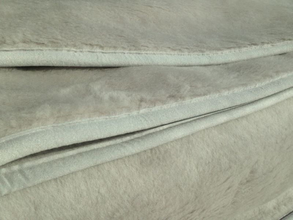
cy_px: 110
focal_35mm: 33
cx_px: 146
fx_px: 279
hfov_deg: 55.4
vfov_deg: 42.9
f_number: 2.4
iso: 50
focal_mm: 4.13
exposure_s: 1/2262
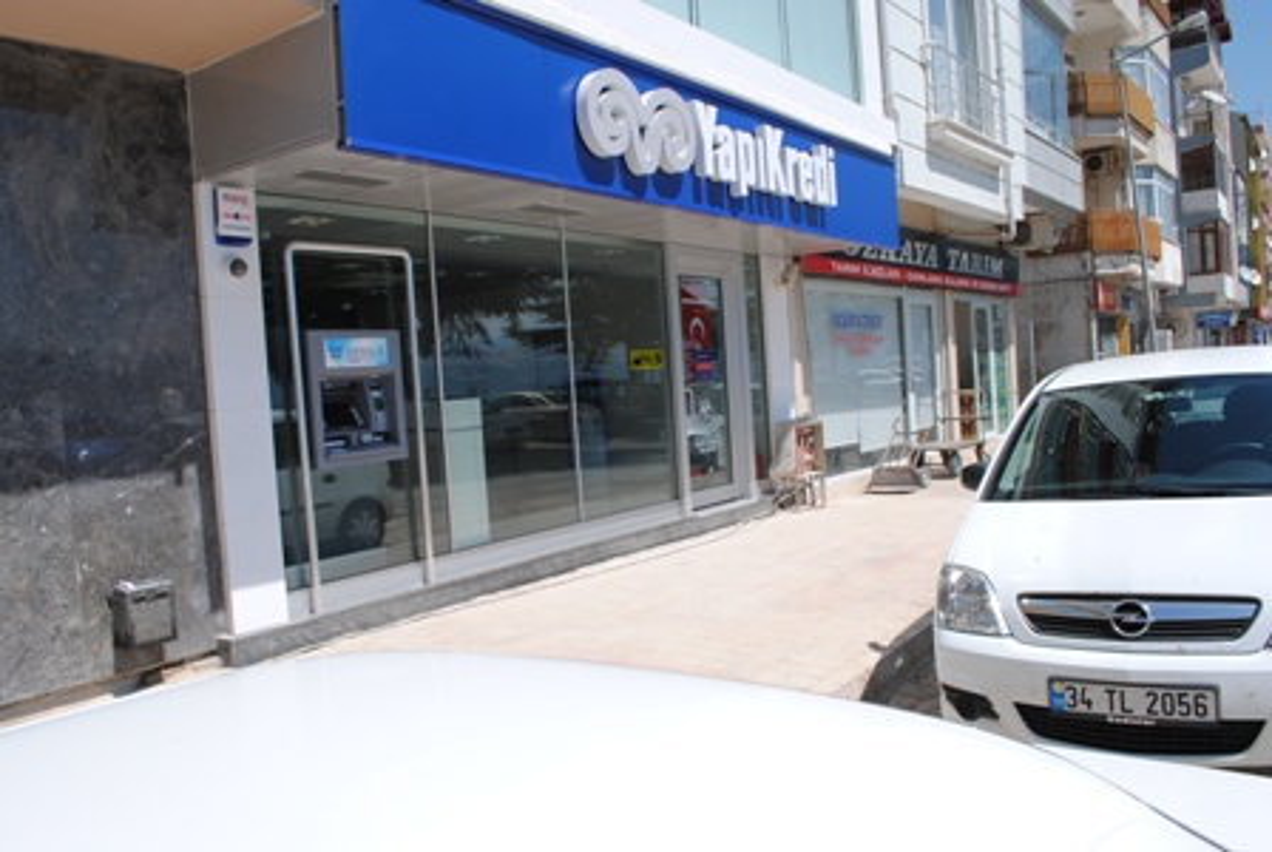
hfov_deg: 67.3
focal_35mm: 27
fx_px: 955
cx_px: 636
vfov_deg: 48.1
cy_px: 426
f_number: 9
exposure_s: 1/320
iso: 100
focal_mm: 18
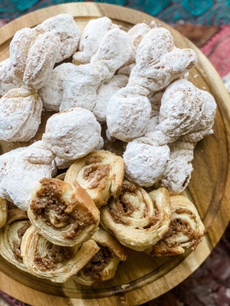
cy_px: 153
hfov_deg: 28.0
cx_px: 115
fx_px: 461
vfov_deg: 36.8
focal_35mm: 52
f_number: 2
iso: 80
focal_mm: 6
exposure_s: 1/120
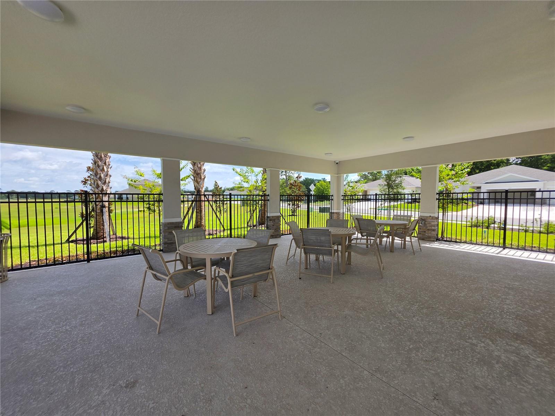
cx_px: 278
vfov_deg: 89.9
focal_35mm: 13
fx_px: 208
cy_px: 208
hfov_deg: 106.2
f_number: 1.9
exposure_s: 1/1283
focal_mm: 2.2
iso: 32
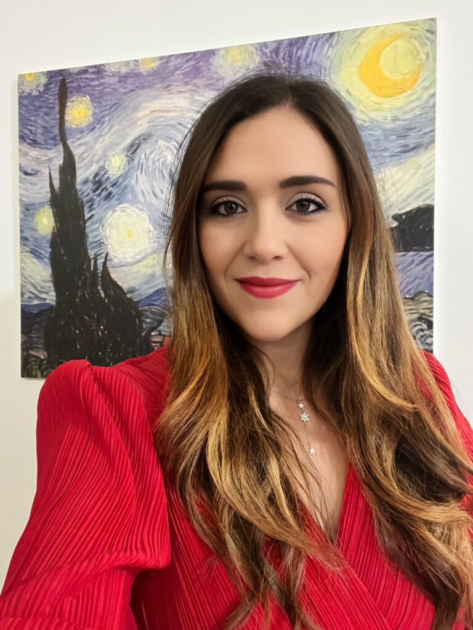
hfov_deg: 46.8
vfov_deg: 60.0
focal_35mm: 30
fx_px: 547
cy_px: 315
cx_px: 236
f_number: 2.2
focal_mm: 2.71
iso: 640
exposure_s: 1/25
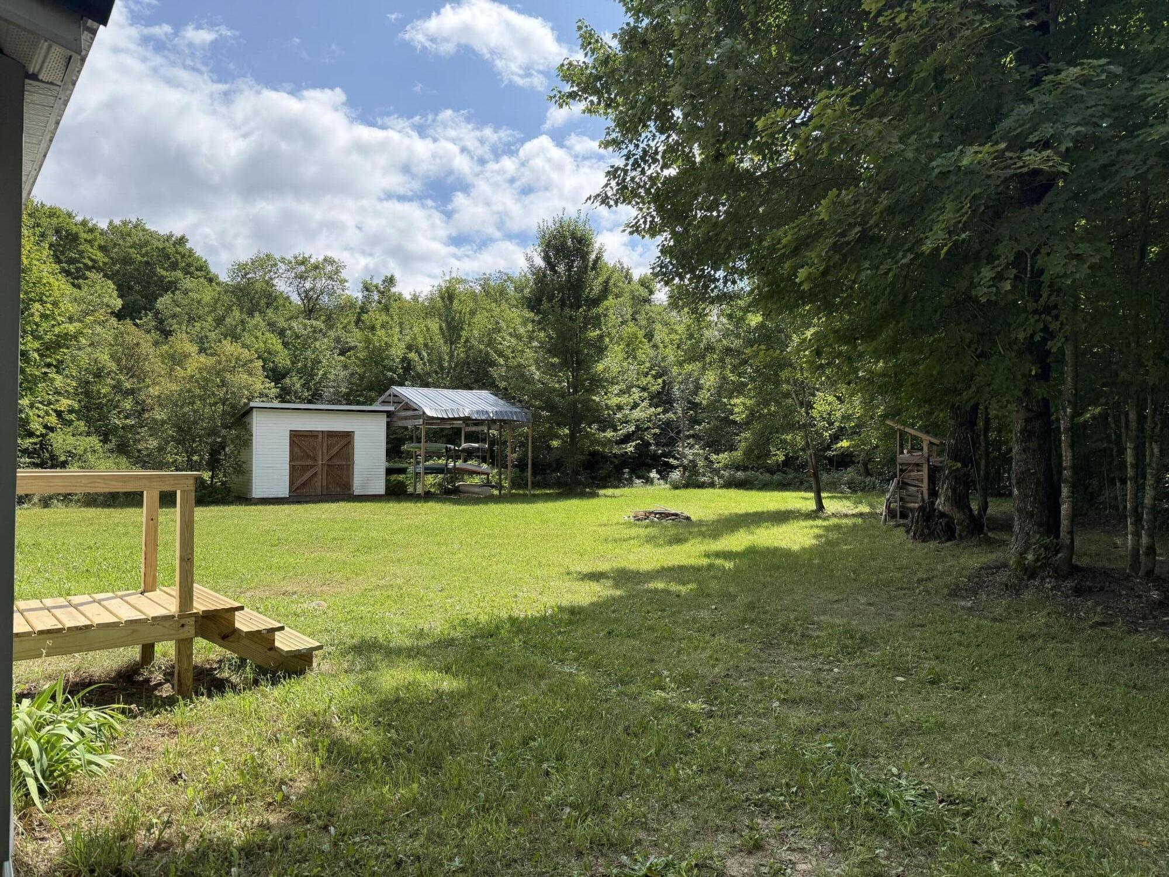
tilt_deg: +1.7
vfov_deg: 56.8
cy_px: 438
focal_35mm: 24
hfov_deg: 71.6
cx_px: 584
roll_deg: +0.6
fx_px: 810
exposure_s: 1/3425
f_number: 1.78
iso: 100
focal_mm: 6.76
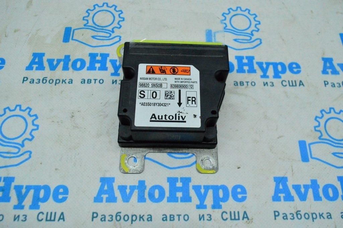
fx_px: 286
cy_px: 114
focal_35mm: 30
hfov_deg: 62.0
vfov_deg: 43.5
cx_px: 172
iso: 6400
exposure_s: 1/800
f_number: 6.3
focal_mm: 20
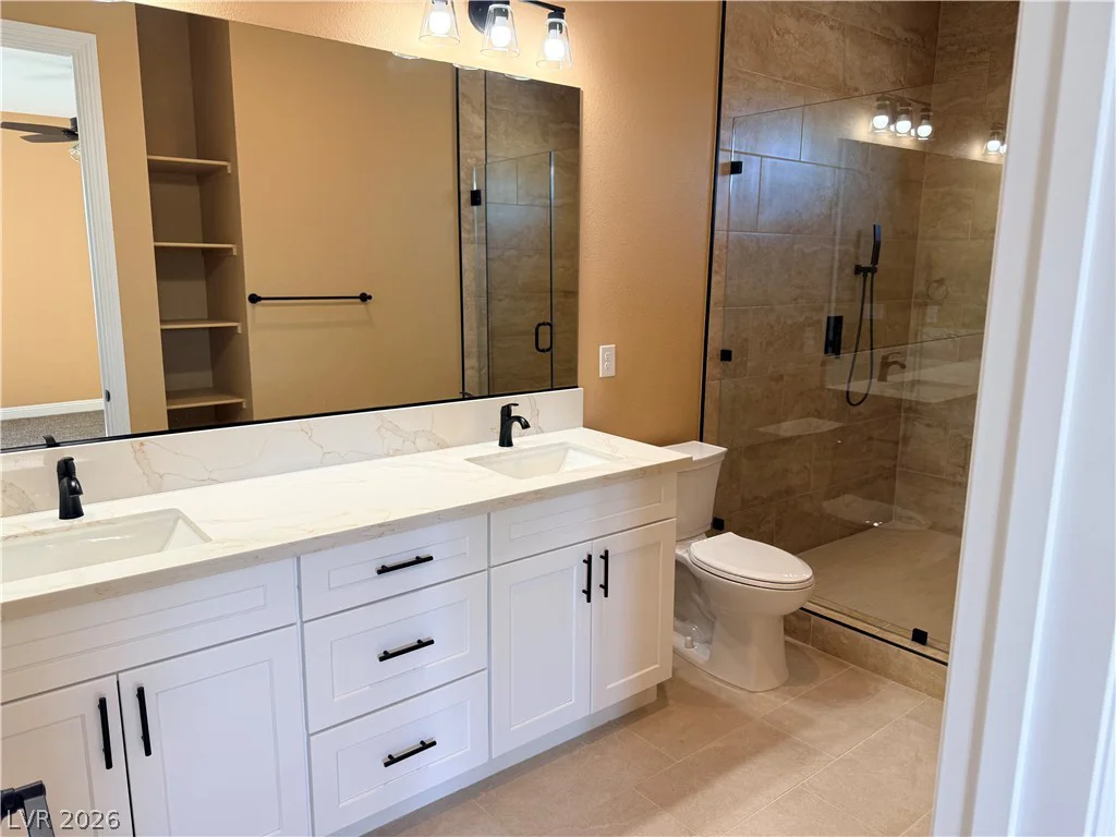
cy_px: 418
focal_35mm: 24
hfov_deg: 71.6
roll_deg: -0.4
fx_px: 774
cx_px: 558
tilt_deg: -10.4
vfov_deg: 56.8
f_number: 1.78
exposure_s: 1/133
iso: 100
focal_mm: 6.76
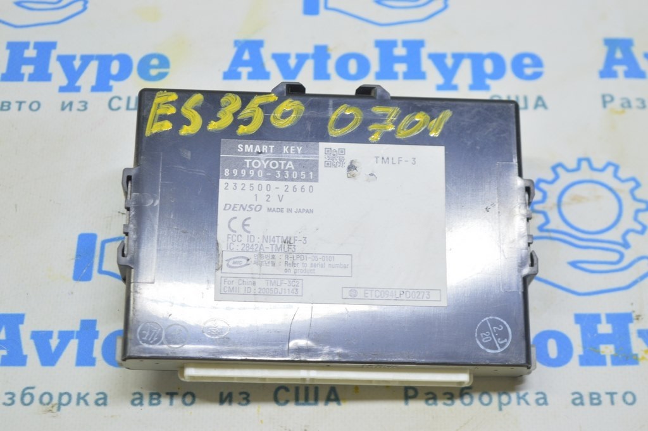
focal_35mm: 72
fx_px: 1295
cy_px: 216
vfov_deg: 18.9
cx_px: 324
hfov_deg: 28.1
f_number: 5.6
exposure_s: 1/20
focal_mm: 48
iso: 400
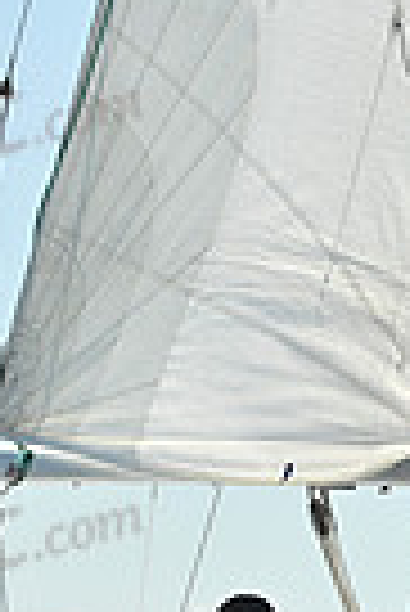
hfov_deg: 4.6
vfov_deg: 6.9
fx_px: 5078
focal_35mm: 298
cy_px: 754
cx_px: 378
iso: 320
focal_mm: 70
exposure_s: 1/1000
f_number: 9
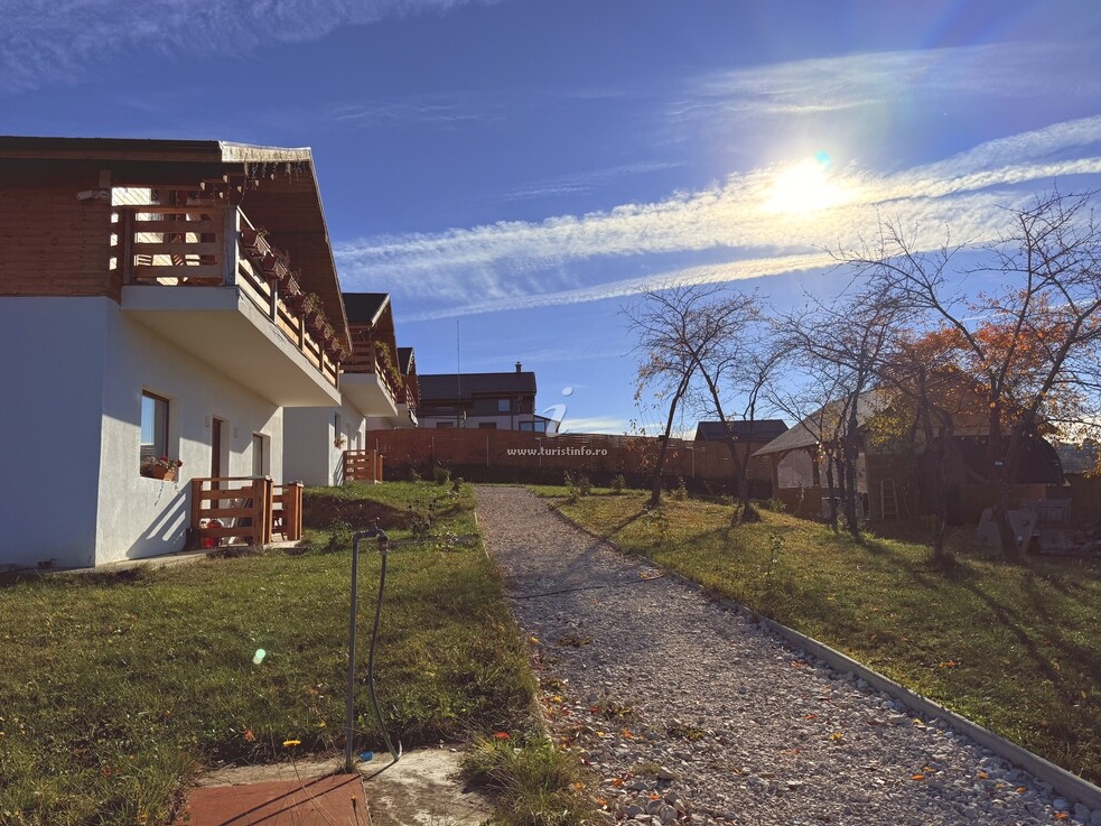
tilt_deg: +7.7
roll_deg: +1.4
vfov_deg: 54.9
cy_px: 407
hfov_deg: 69.4
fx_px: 795
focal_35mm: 25
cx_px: 544
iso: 100
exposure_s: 1/14286
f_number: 1.78
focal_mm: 6.76
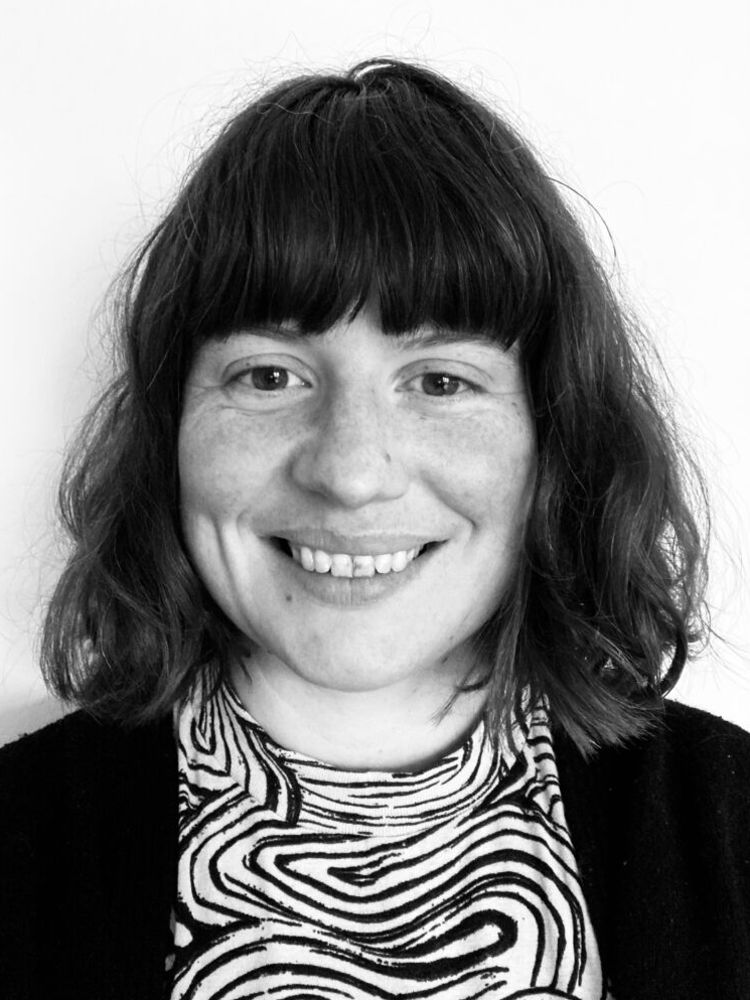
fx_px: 953
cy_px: 501
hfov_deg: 43.0
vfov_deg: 55.3
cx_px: 368
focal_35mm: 33
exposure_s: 1/28
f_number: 2.2
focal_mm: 2.87
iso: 640
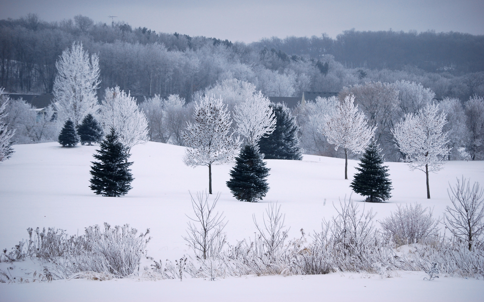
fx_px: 1820
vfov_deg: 9.5
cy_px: 141
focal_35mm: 138
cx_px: 242
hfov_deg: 15.1
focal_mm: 90
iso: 200
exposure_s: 1/400
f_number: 5
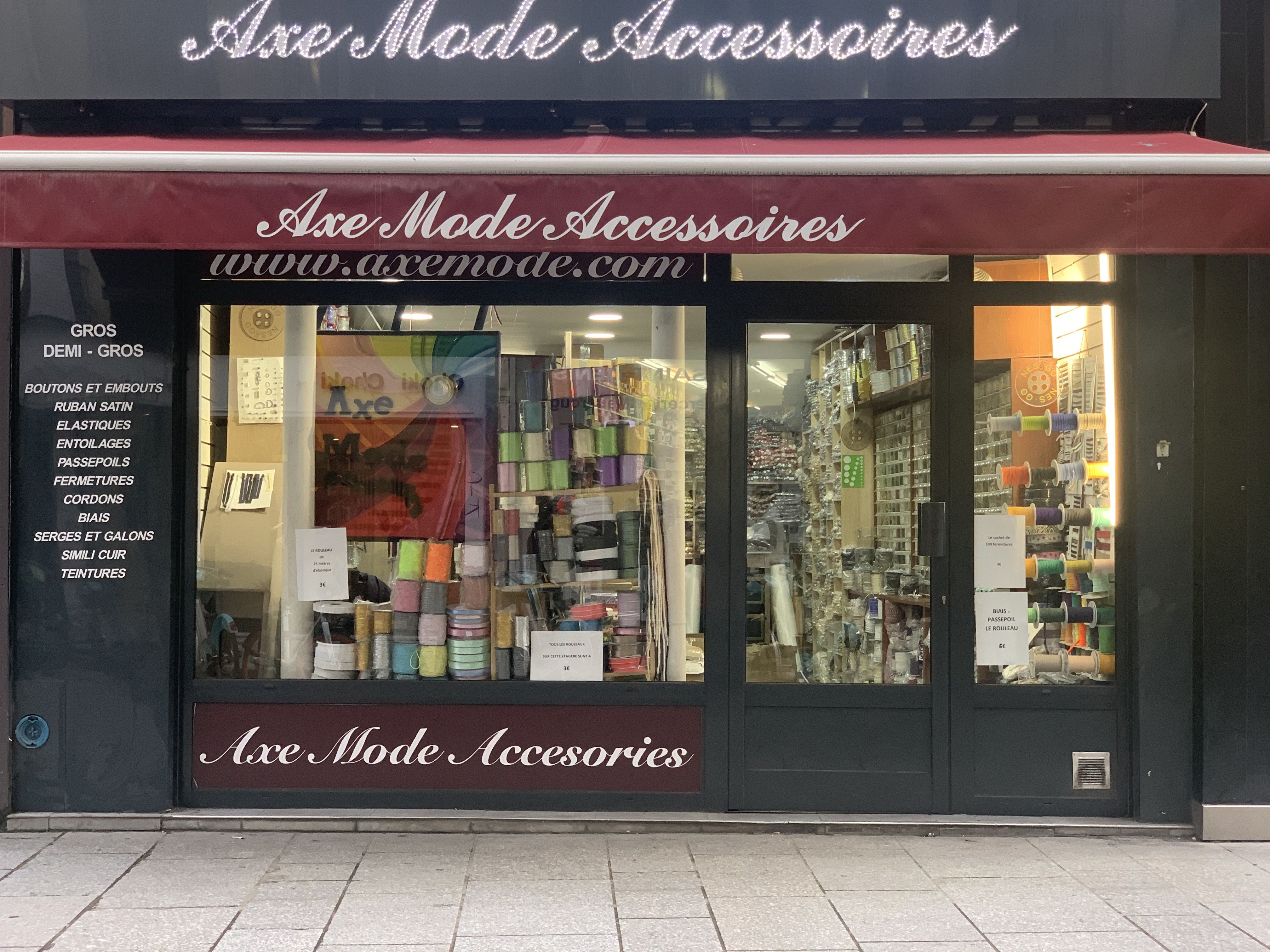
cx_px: 635
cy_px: 476
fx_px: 1908
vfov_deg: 28.0
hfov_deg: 36.8
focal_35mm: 52
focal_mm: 6
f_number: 2.4
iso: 125
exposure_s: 1/60
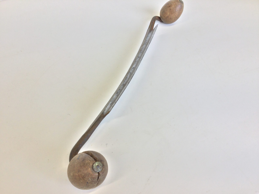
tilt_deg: -48.9
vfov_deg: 45.4
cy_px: 97
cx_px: 130
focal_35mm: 31
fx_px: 232
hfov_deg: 58.4
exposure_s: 1/50
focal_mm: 3.3
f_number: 2.4
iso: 25
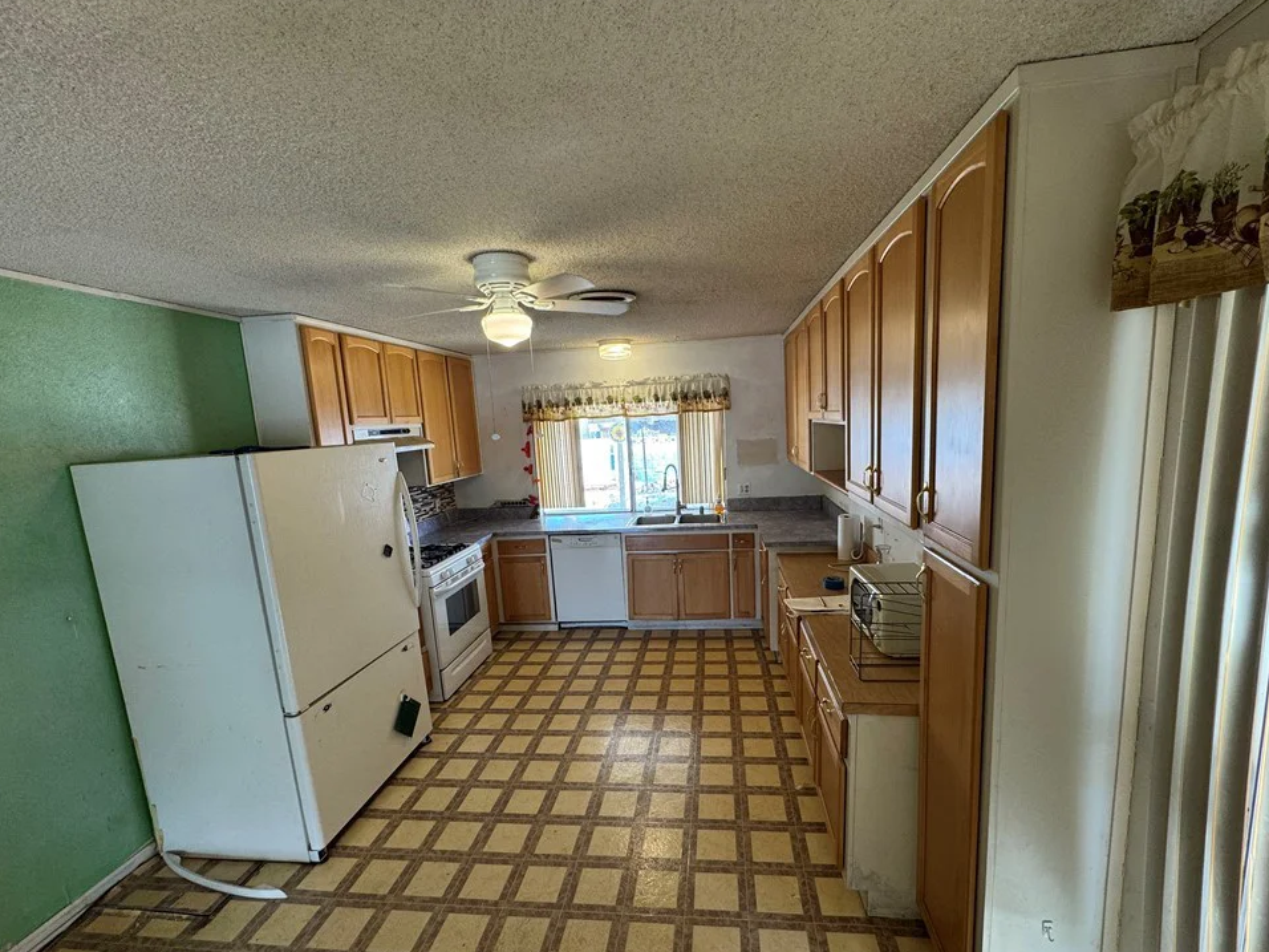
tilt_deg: -8.9
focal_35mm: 15
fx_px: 550
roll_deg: +2.7
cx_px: 657
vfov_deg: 81.7
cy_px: 503
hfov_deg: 98.1
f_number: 2.2
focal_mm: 2.22
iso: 160
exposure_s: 1/120
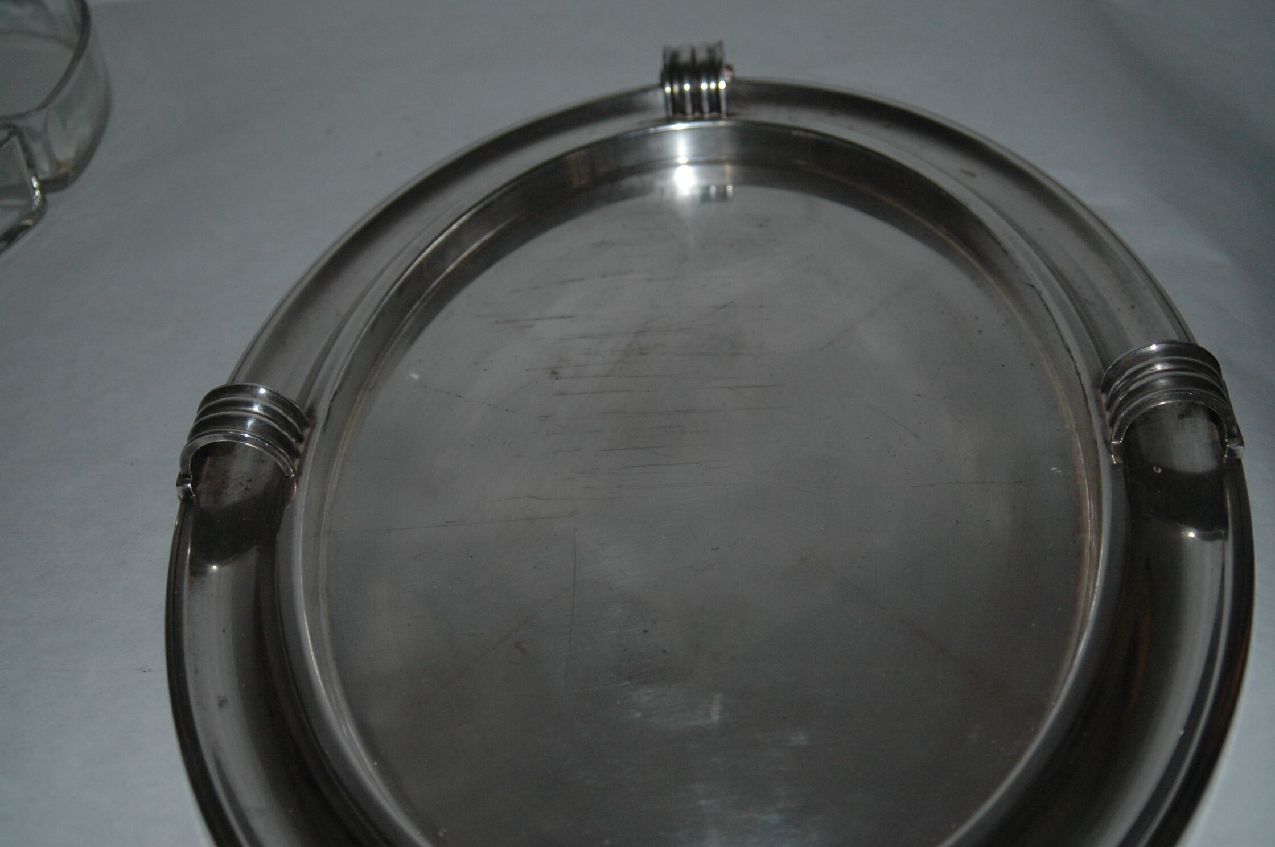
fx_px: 1645
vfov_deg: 28.9
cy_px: 424
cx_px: 638
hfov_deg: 42.4
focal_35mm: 46
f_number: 3.5
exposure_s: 1/60
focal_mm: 31
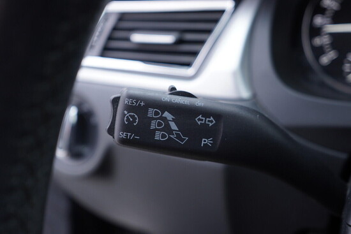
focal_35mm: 36
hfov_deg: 53.1
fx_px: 351
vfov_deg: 36.9
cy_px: 117
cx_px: 176
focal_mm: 24
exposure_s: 1/40
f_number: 2.8
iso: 160
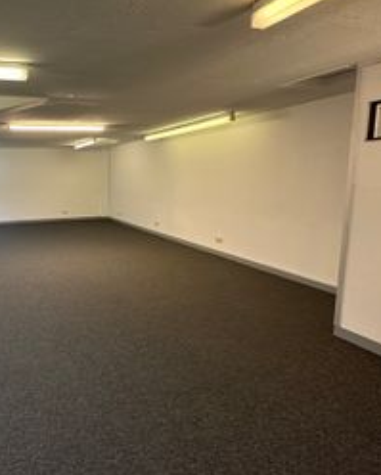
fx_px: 310
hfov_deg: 56.6
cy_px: 211
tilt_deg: -7.9
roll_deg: +1.5
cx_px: 56
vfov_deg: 74.7
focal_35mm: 22
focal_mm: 2.22
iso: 200
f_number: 2.2
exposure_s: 1/100
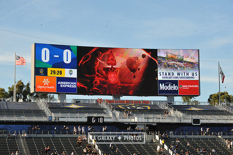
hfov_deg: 19.5
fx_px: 679
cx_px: 116
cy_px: 78
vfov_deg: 13.0
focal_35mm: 105
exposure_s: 1/800
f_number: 14
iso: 1600
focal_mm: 105
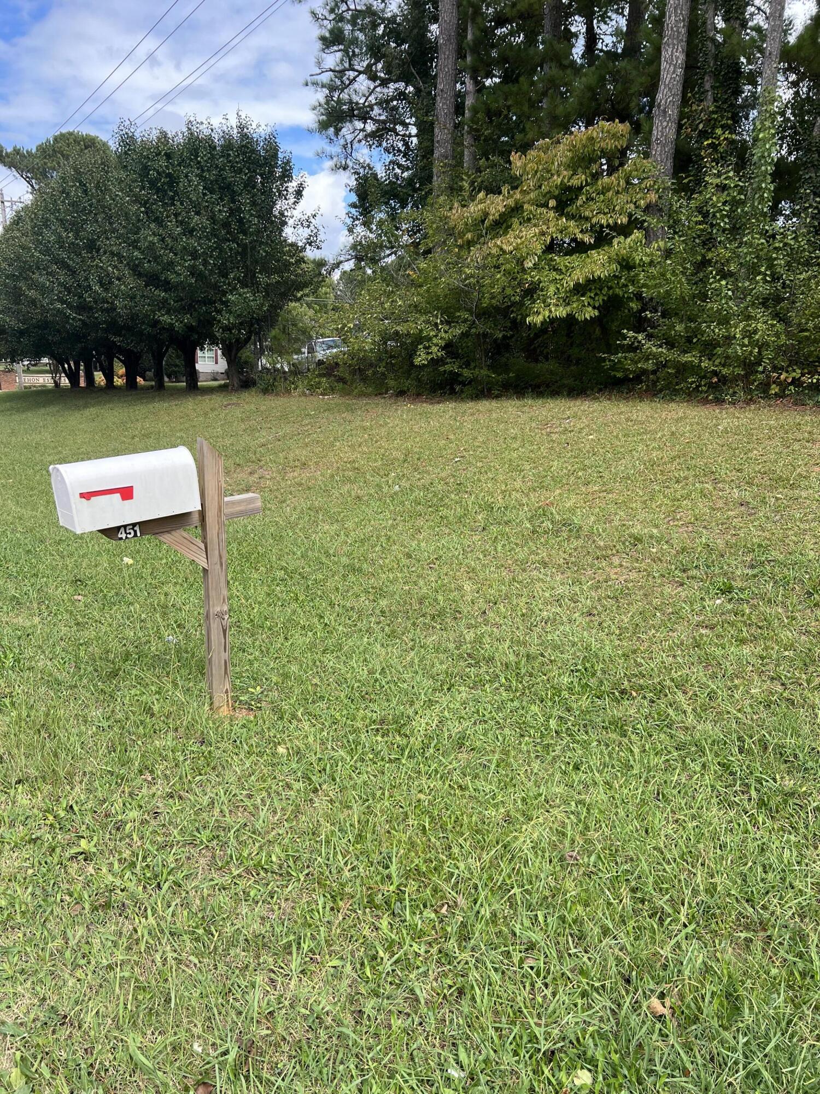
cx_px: 410
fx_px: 821
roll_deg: -1.4
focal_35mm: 26
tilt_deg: -12.9
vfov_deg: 67.3
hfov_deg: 53.1
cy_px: 547
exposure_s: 1/982
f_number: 1.5
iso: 50
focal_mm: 5.7
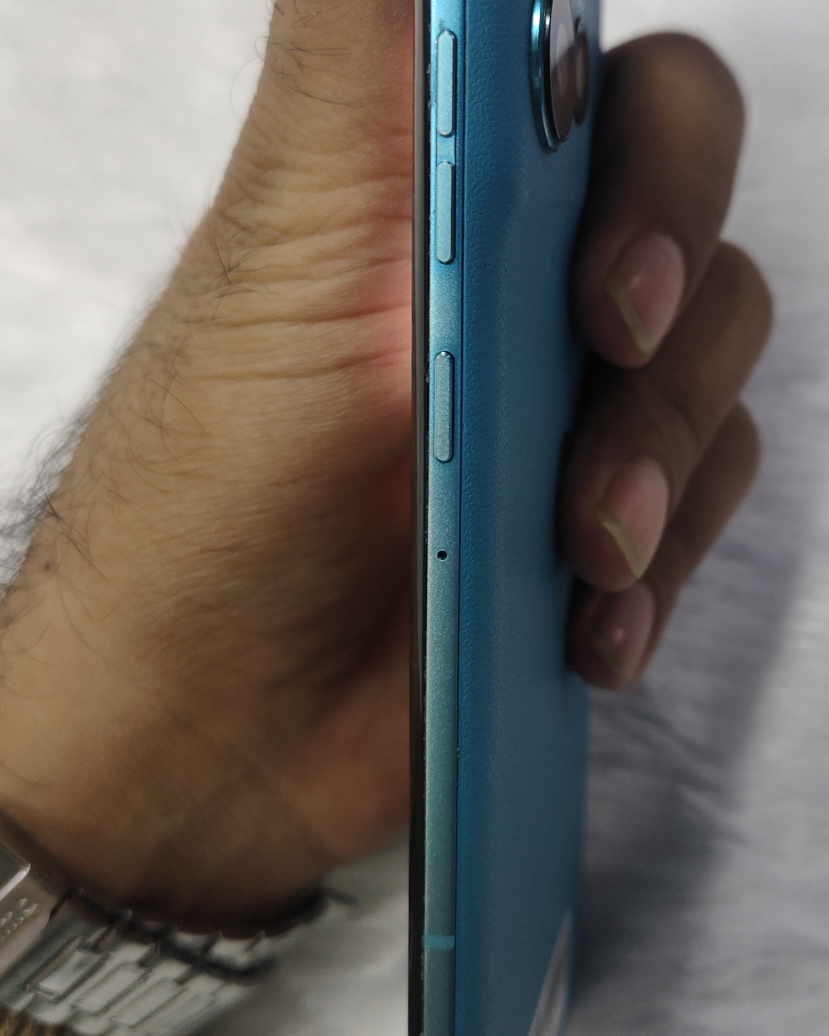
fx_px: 1196
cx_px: 545
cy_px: 478
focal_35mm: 39
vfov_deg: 46.8
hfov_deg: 37.8
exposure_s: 1/100
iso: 186
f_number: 1.88
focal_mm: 5.56
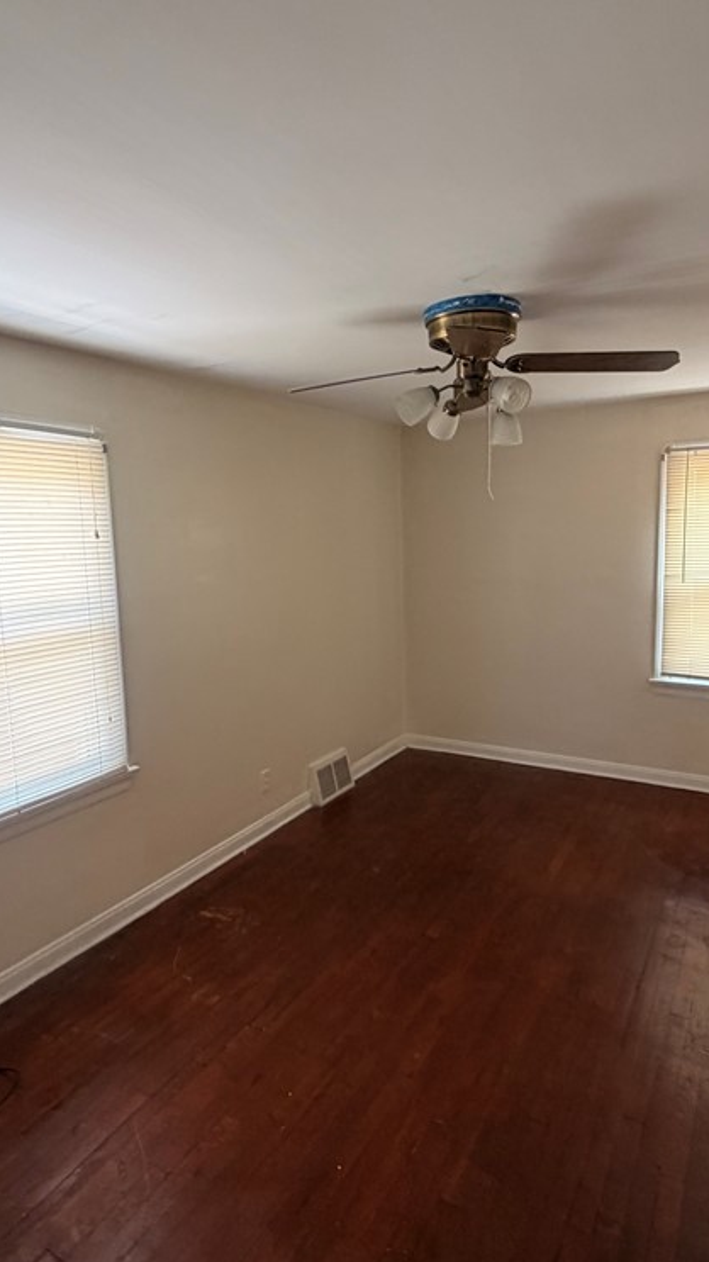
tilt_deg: -7.7
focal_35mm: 21
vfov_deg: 83.9
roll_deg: +2.1
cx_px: 346
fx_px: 702
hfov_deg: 53.5
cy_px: 624
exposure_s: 1/121
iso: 320
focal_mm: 2.22
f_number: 2.2
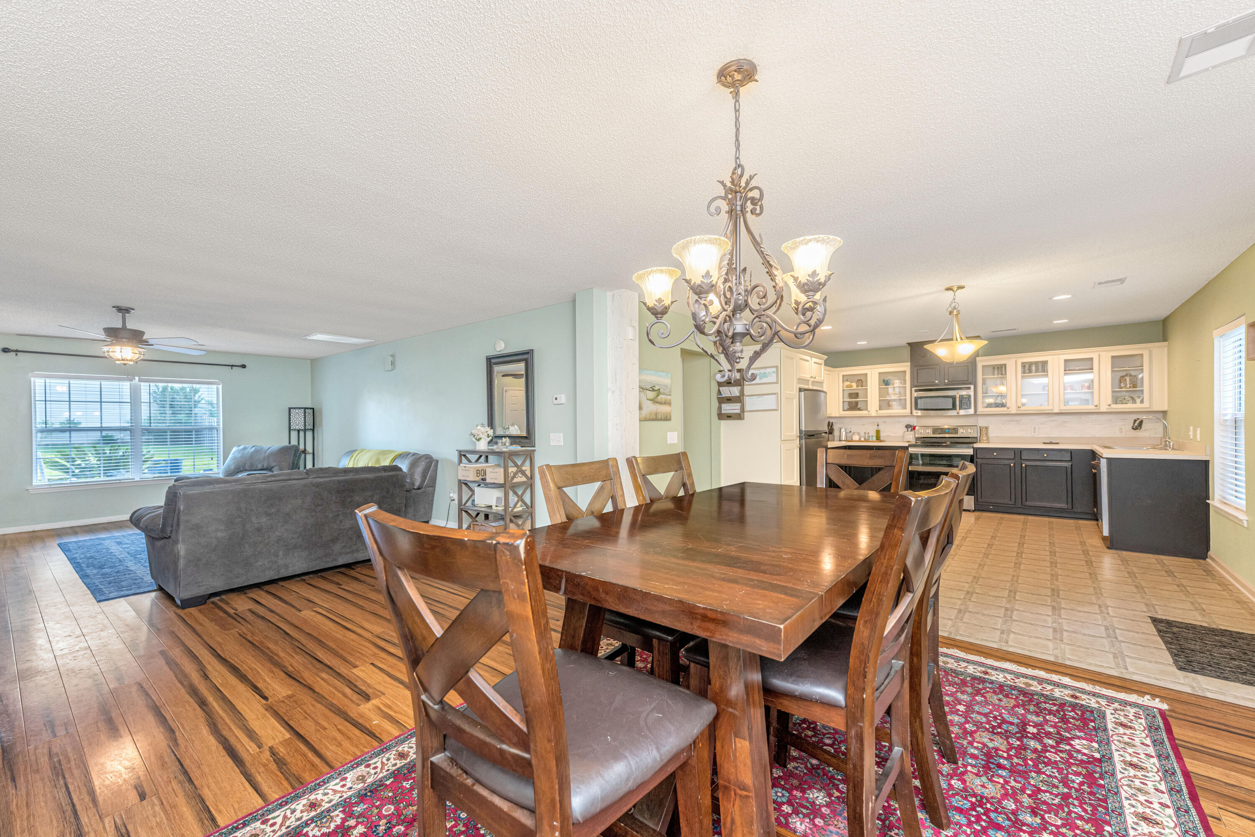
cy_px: 418
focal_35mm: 14
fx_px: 488
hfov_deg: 104.3
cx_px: 628
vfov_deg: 81.2
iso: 400
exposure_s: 1/80
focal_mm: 14
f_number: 5
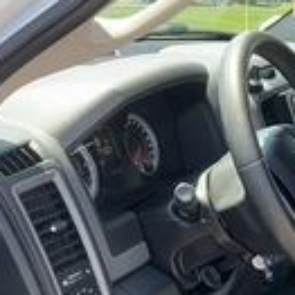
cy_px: 315
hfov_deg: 20.8
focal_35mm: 78
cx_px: 347
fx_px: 752
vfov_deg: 21.2
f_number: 1.8
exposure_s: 1/137
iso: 20
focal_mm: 3
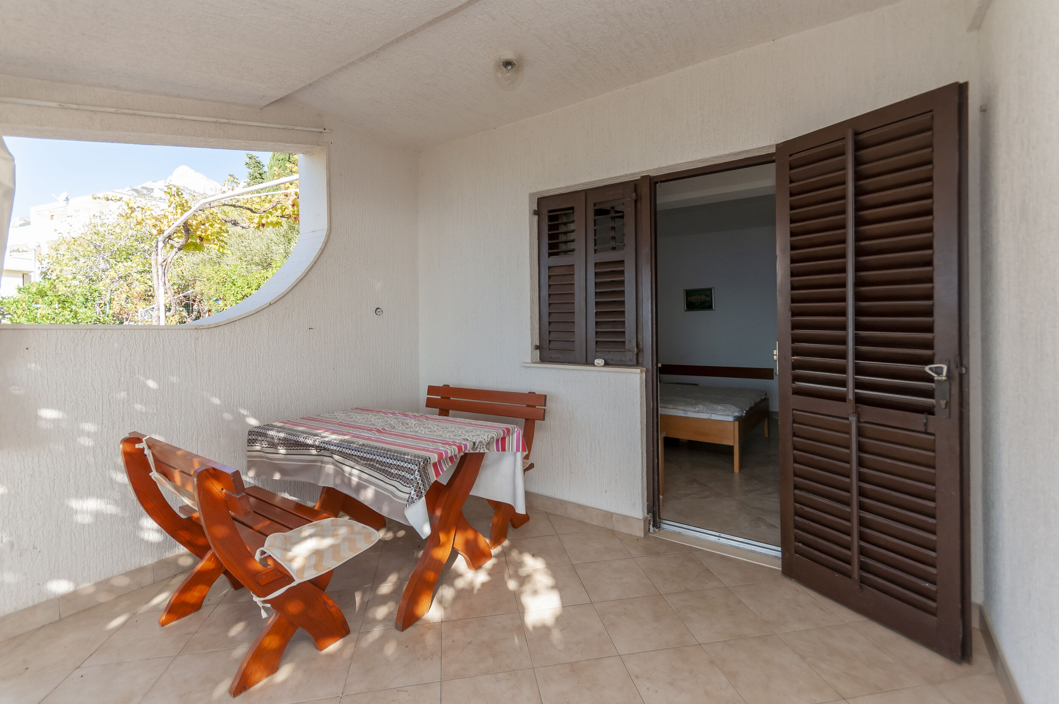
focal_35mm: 15
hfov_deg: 100.4
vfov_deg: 77.2
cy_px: 352
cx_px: 530
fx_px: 441
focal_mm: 10
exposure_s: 1/160
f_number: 6.3
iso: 200
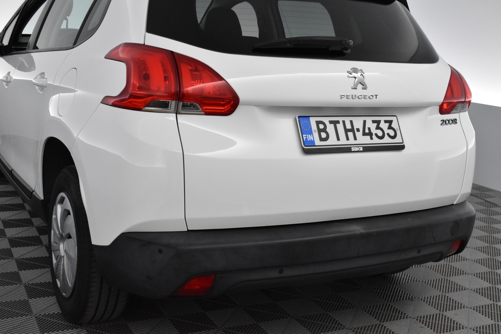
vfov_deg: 29.0
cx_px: 250
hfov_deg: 42.3
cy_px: 167
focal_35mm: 46
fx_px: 647
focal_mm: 31
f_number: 6.3
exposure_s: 1/160
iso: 3200
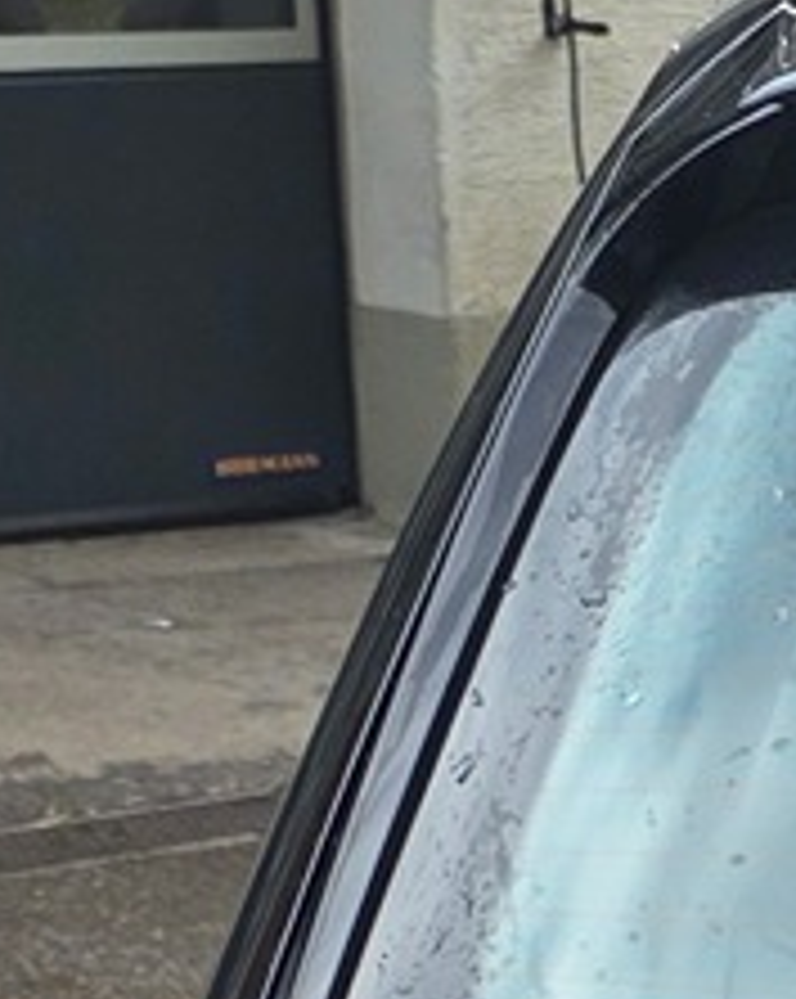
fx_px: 6020
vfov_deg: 9.1
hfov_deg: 7.2
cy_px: 1804
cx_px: 1853
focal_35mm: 204
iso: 32
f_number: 1.7
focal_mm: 6.3
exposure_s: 1/359
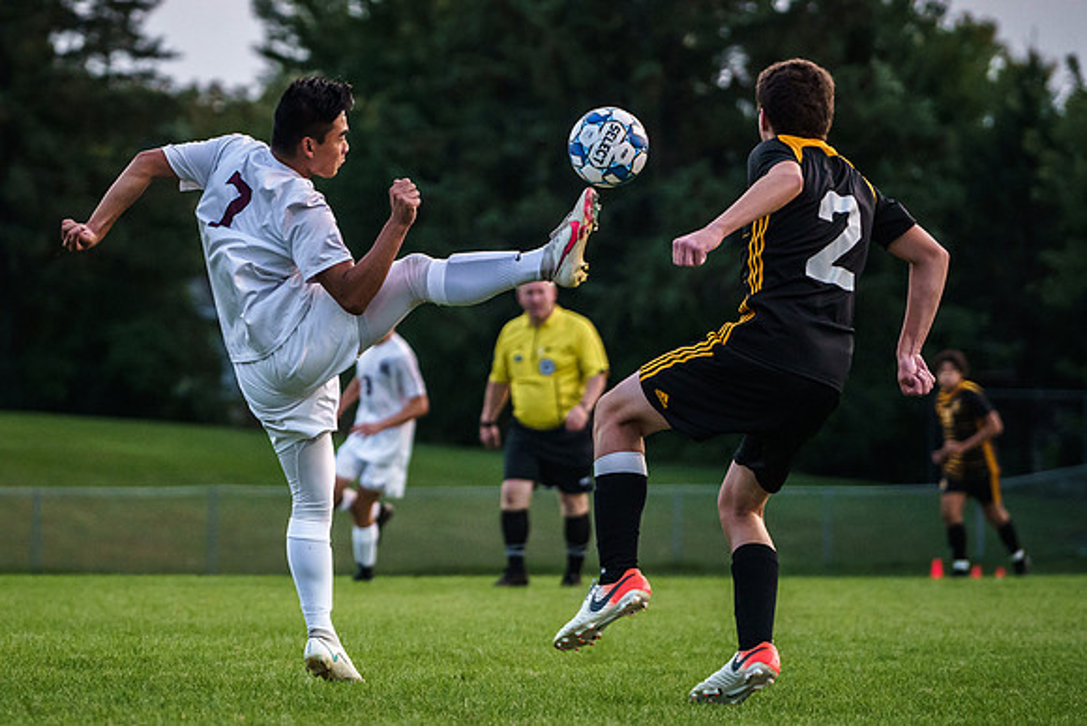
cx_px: 326
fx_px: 8189
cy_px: 290
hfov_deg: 7.6
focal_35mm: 271
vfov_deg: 5.1
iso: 3200
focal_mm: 174
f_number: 4
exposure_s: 1/1600
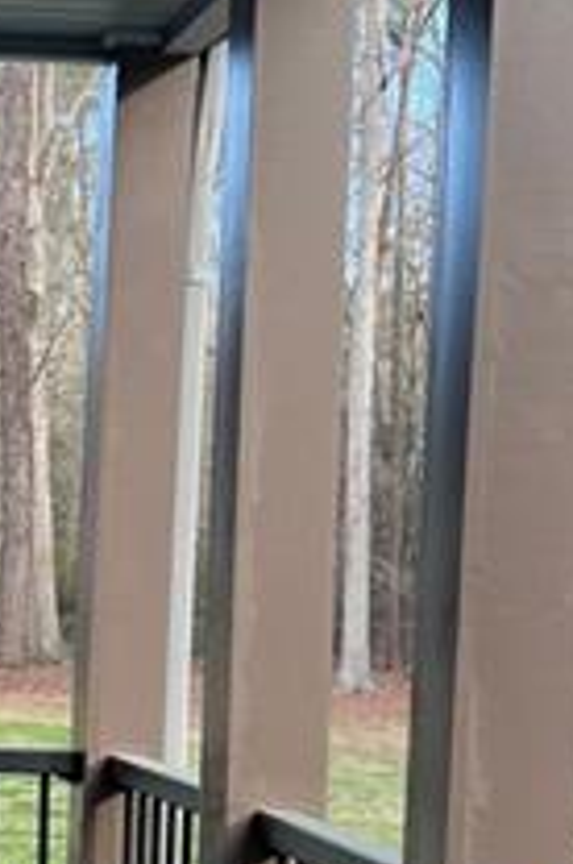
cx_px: -399
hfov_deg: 12.6
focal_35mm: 100
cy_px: 594
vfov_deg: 20.4
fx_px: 2395
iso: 50
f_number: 1.5
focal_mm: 5.7
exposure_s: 1/359
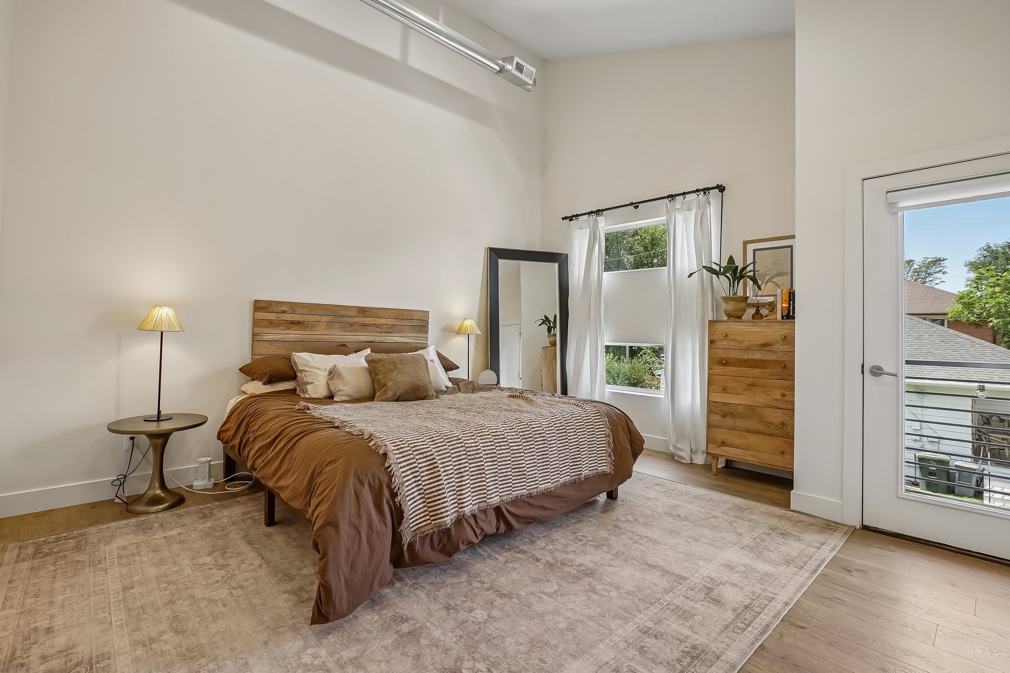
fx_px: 449
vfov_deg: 73.7
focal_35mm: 16
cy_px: 336
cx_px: 505
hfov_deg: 96.7
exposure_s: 1/40
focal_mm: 16
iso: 400
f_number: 8
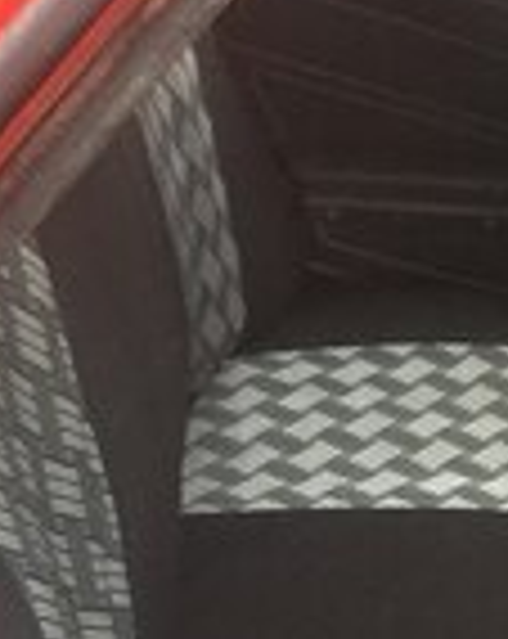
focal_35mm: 99
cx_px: 733
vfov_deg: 18.1
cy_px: 832
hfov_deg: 14.6
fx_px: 1867
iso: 160
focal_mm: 4.15
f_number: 2.2
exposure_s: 1/33
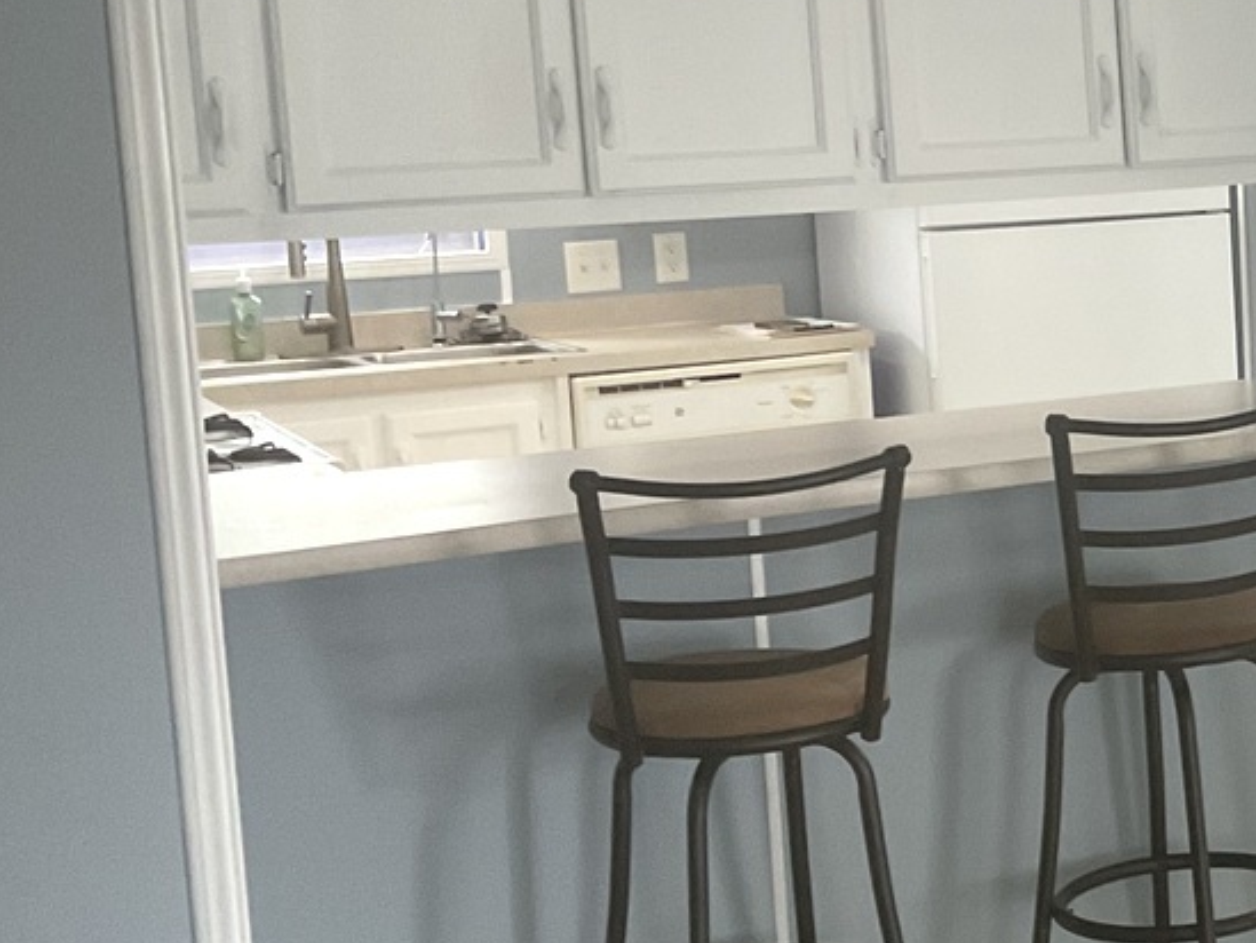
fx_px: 2758
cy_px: 396
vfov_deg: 19.4
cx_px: 1549
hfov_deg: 23.3
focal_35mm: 76
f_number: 1.8
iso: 125
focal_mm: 3
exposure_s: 1/60
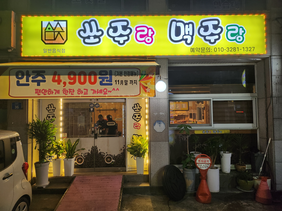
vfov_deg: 56.8
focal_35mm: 24
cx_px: 141
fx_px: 196
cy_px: 106
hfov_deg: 71.6
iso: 320
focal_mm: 5
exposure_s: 1/120
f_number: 1.8
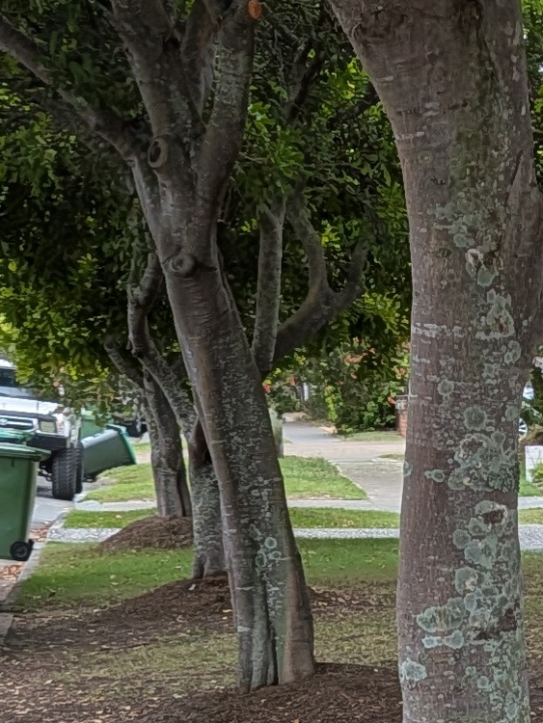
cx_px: 934
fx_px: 2676
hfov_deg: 10.9
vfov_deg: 14.2
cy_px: 1136
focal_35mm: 128
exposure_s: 1/569
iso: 28
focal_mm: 4.53
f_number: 1.7
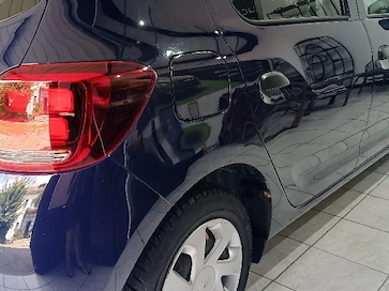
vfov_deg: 33.5
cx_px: 150
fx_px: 483
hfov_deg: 43.6
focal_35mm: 43
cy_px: 126
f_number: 1.8
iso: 100
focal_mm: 3.98
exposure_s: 1/50.3
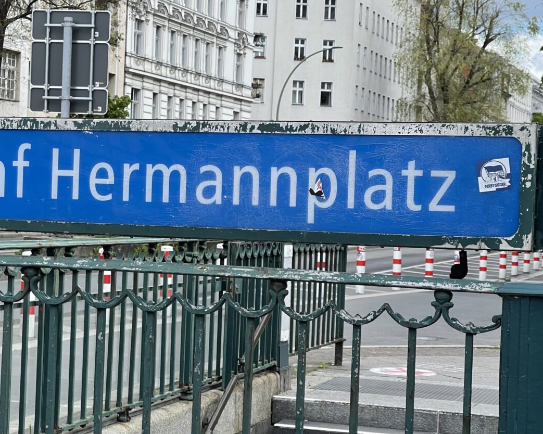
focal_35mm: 92
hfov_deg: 20.7
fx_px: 1478
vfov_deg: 16.7
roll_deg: -2.4
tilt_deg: -2.5
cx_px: 169
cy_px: 257
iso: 20
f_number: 2.2
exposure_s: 1/483
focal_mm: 7.5
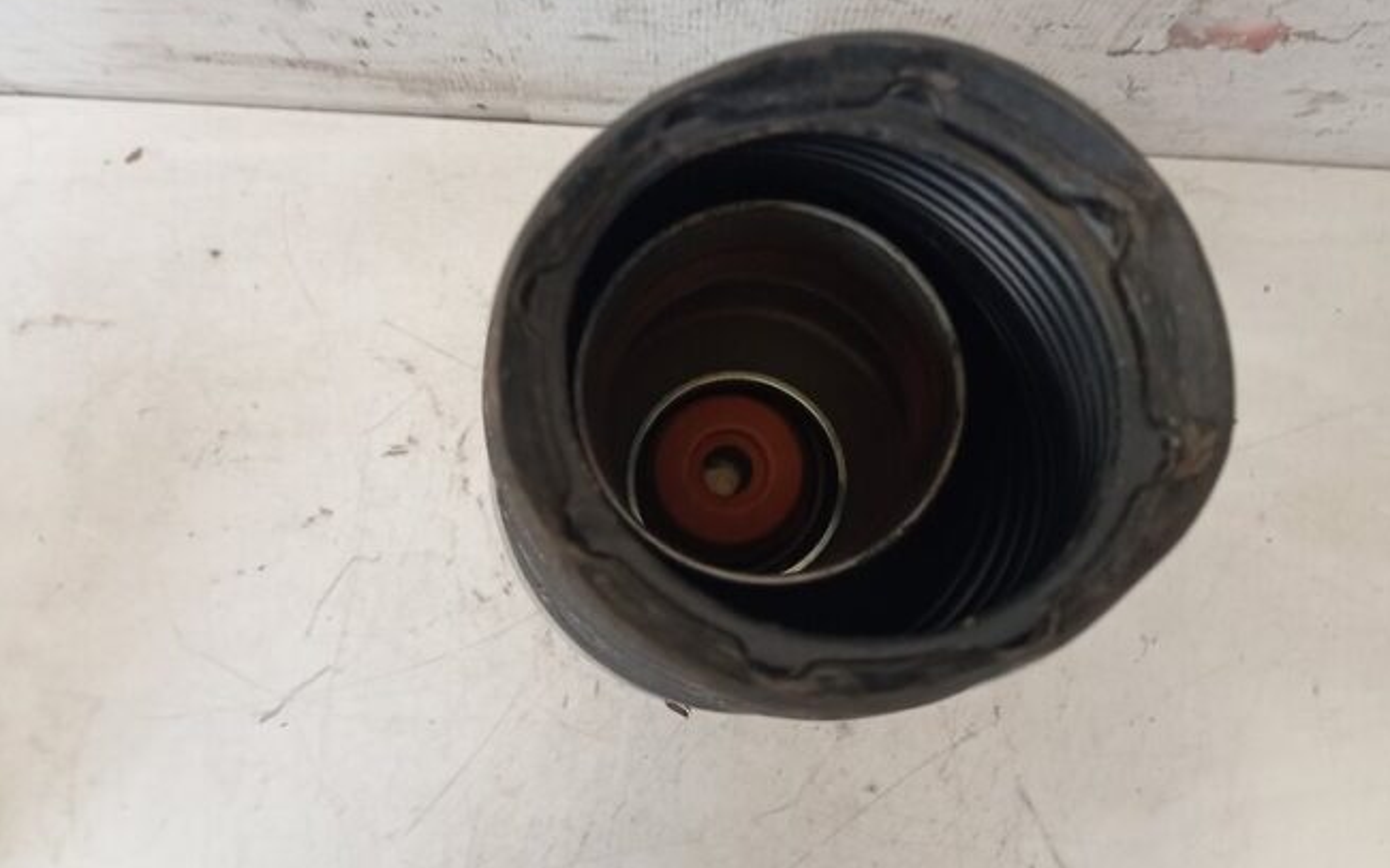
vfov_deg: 39.4
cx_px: 712
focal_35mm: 32
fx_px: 1212
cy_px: 407
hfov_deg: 59.7
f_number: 1.8
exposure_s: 1/33.3
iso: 811
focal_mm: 4.22
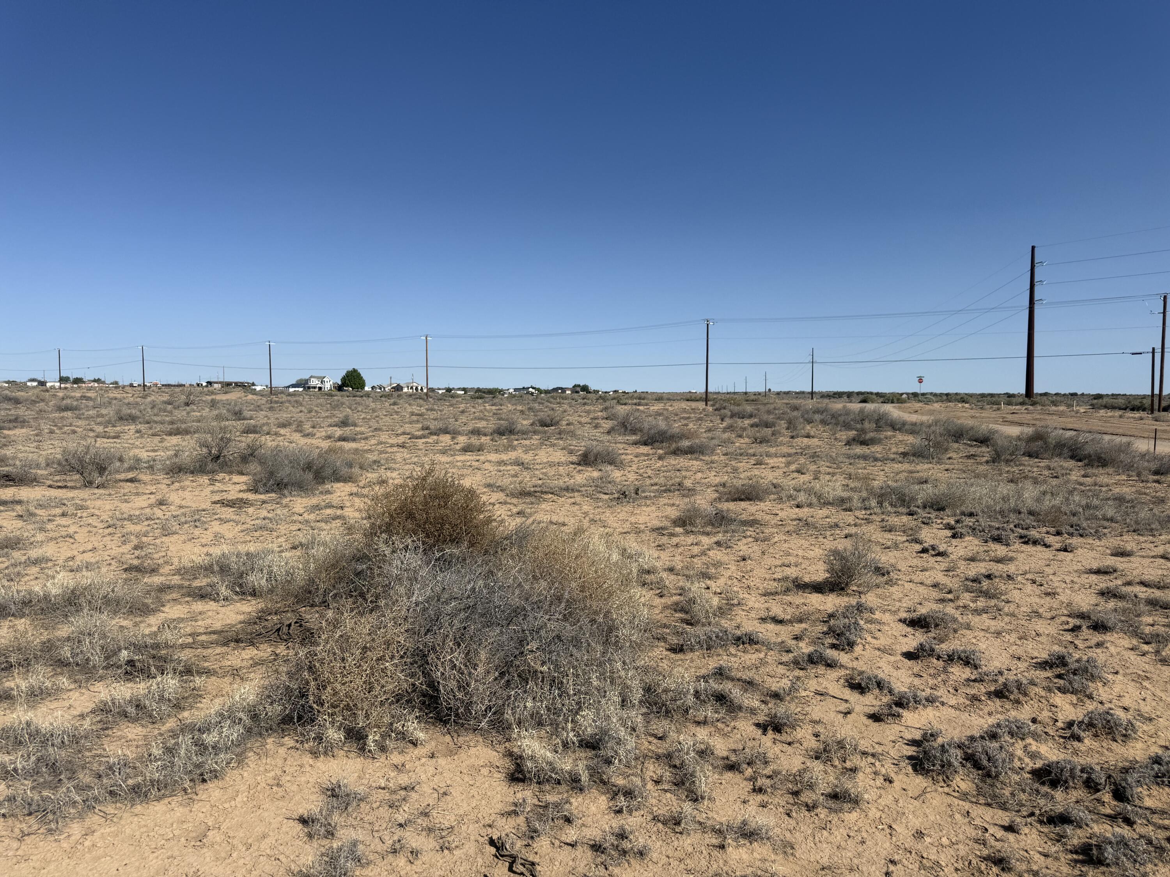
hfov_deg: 71.6
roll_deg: +0.0
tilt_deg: -2.0
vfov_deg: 56.8
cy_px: 438
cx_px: 585
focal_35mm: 24
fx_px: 811
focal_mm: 6.76
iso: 80
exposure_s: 1/8130
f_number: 1.78
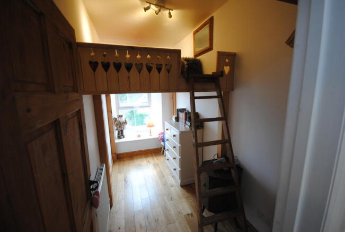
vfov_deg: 77.6
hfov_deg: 100.3
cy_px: 116
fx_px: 144
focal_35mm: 15
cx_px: 172
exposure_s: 1/20
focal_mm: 10
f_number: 4
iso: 400
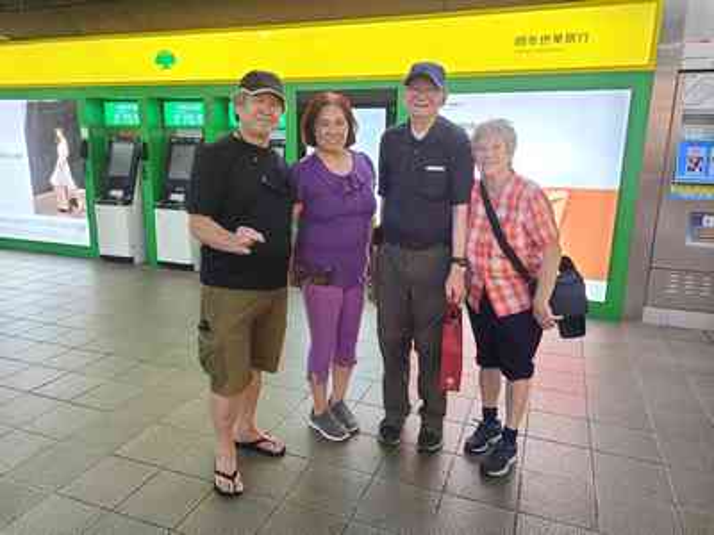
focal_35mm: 26
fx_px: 536
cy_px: 268
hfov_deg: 67.3
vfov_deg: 53.1
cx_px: 357
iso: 200
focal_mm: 5.4
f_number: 1.8
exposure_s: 1/40
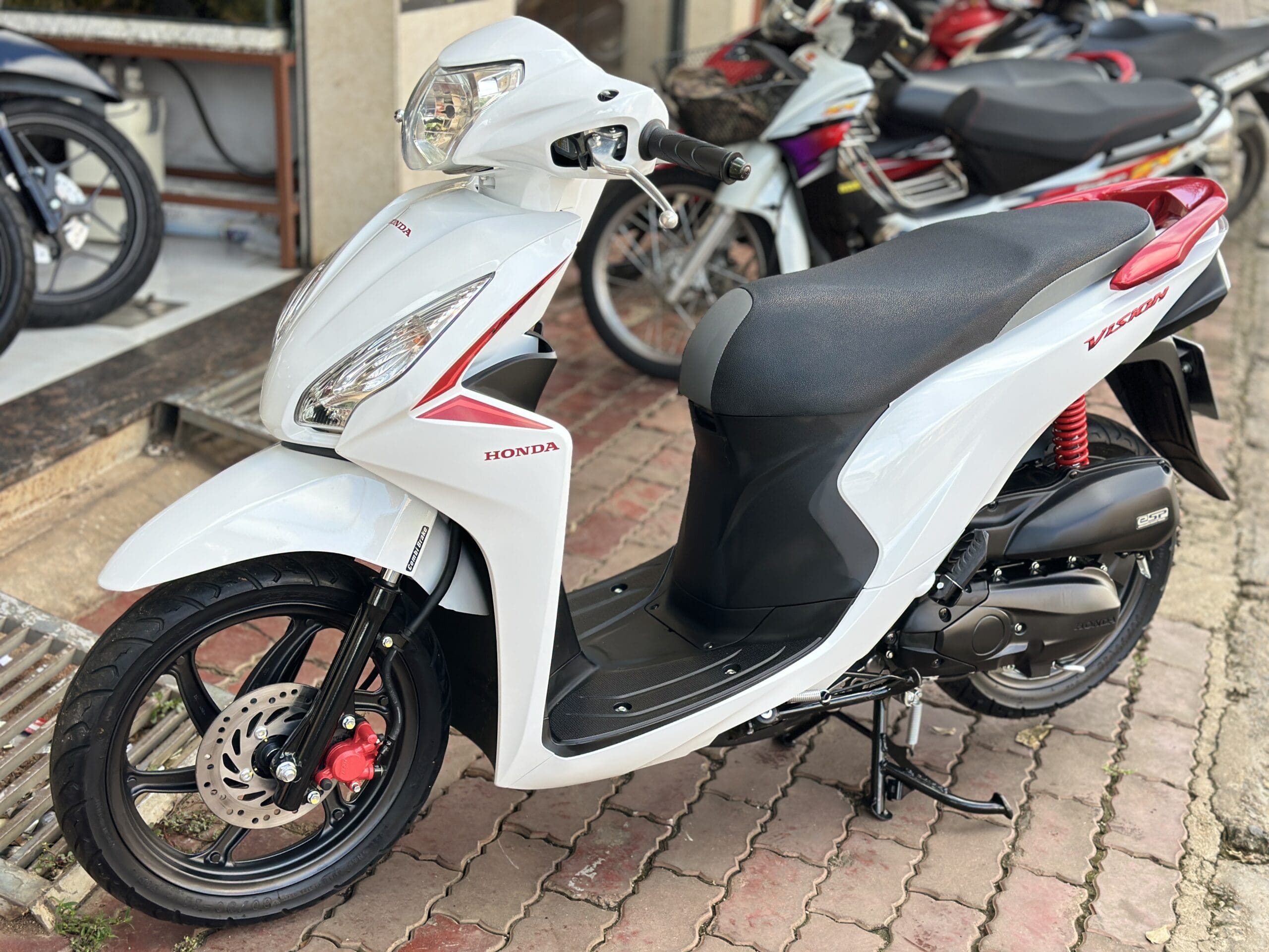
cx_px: 634
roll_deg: -2.5
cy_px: 476
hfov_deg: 39.7
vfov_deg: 30.3
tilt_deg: -17.5
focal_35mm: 48
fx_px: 1760
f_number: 1.78
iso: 80
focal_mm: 6.86
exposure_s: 1/464
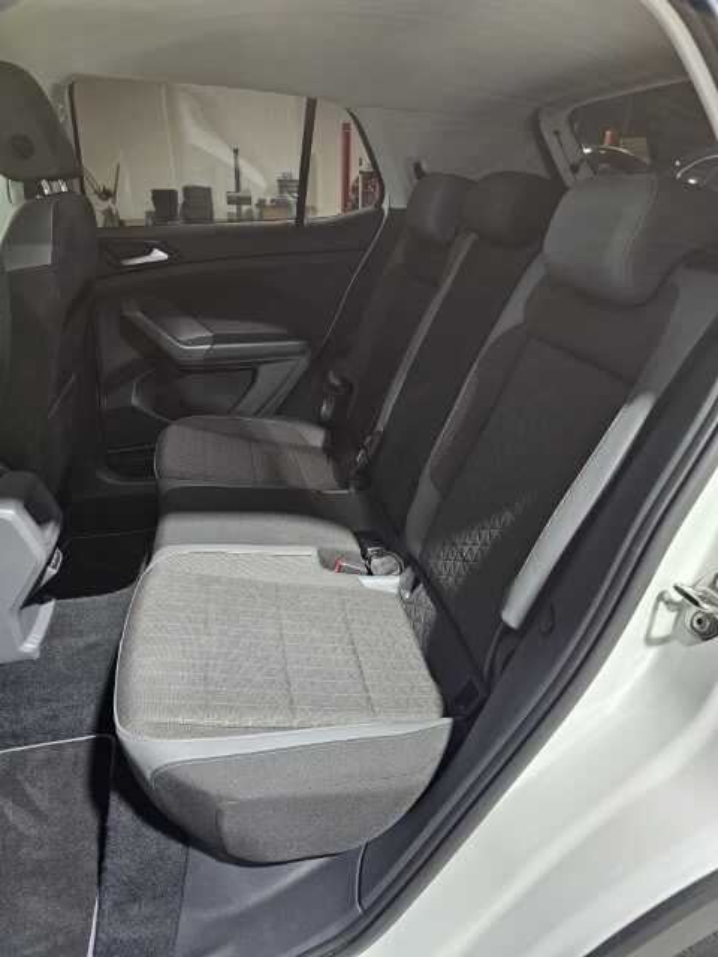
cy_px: 478
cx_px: 359
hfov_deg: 58.9
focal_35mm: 23
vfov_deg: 73.9
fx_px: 636
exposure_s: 1/50
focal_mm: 6.3
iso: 640
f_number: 1.7
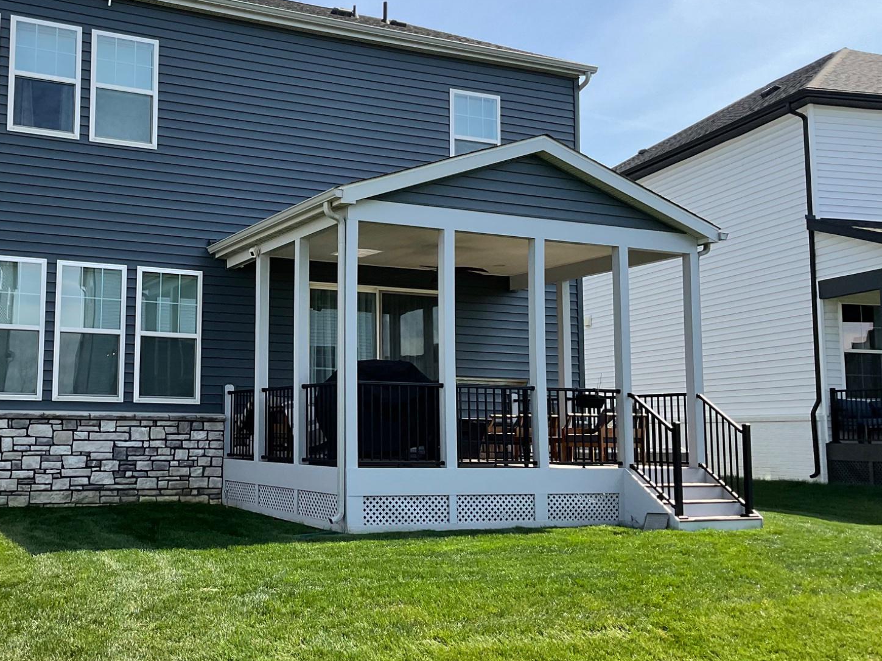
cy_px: 315
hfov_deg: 44.8
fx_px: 1044
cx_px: 264
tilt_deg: +7.0
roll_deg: +0.1
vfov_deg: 35.1
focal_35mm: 41
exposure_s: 1/1076
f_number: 1.8
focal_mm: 3
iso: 16
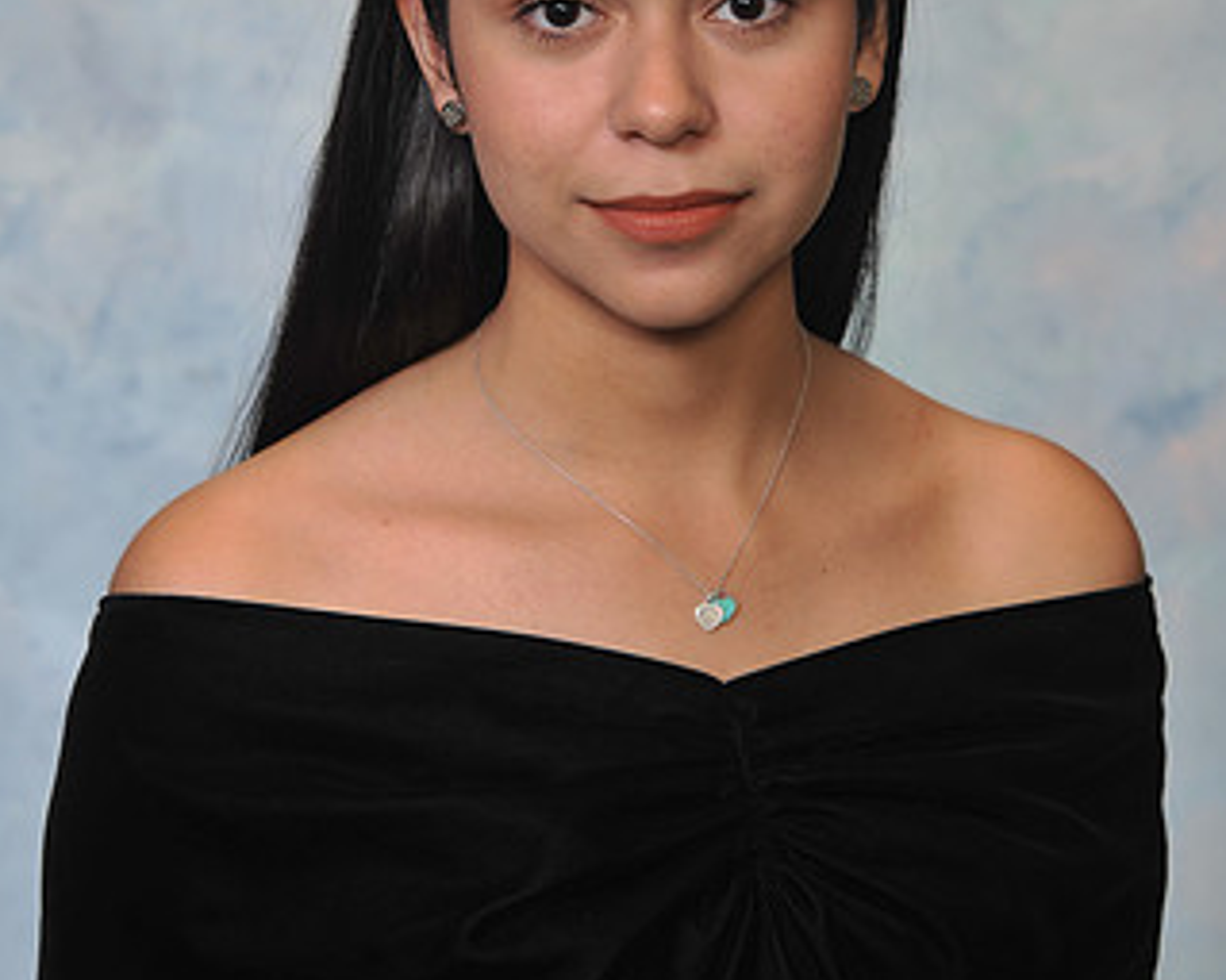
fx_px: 8343
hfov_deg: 8.4
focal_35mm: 230
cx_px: 638
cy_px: 242
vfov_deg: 6.7
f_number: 7.1
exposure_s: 1/125
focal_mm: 135
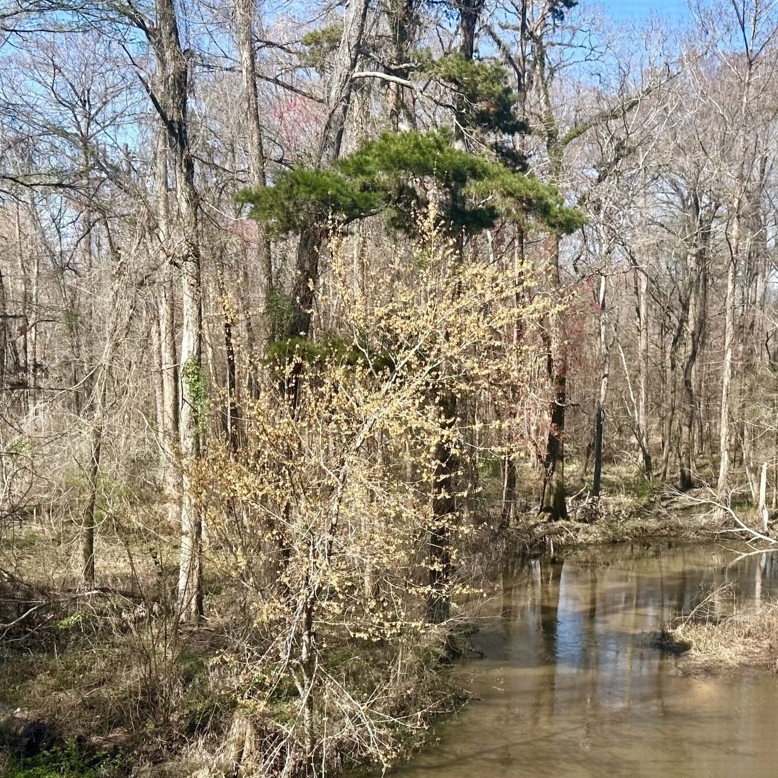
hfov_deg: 35.1
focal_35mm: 48
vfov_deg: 35.2
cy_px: 482
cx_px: 497
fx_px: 1221
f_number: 1.78
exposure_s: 1/850
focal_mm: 6.86
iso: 80
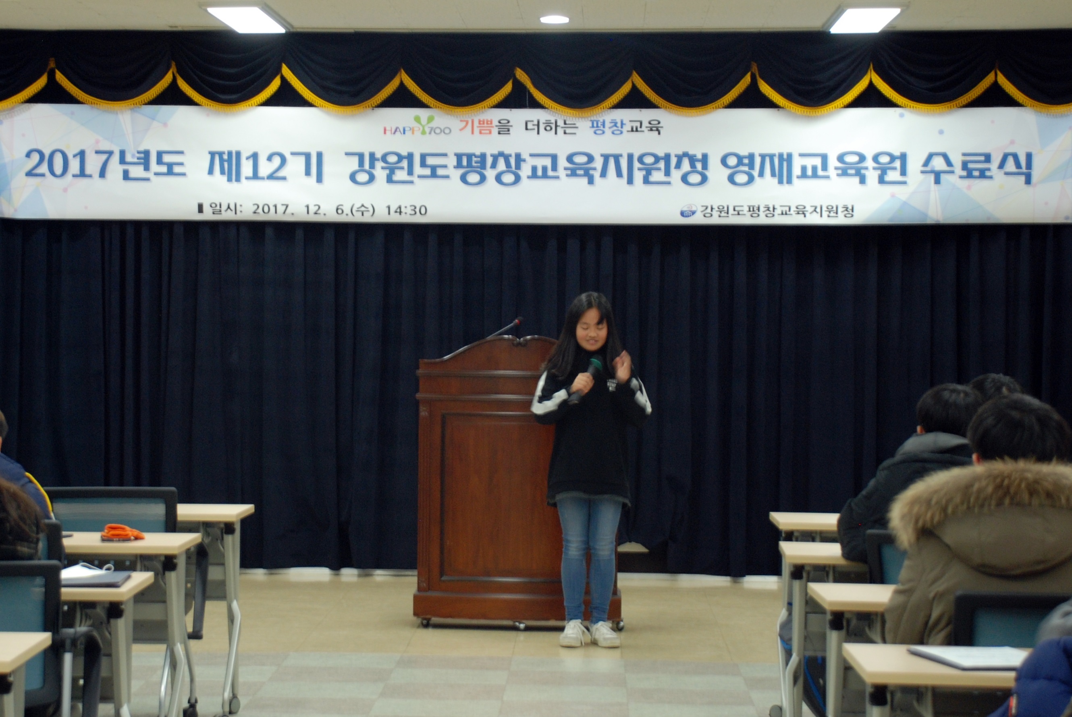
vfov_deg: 19.0
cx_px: 536
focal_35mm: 72
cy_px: 358
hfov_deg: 28.0
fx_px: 2147
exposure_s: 1/20
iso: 400
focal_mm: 48
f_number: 4.8
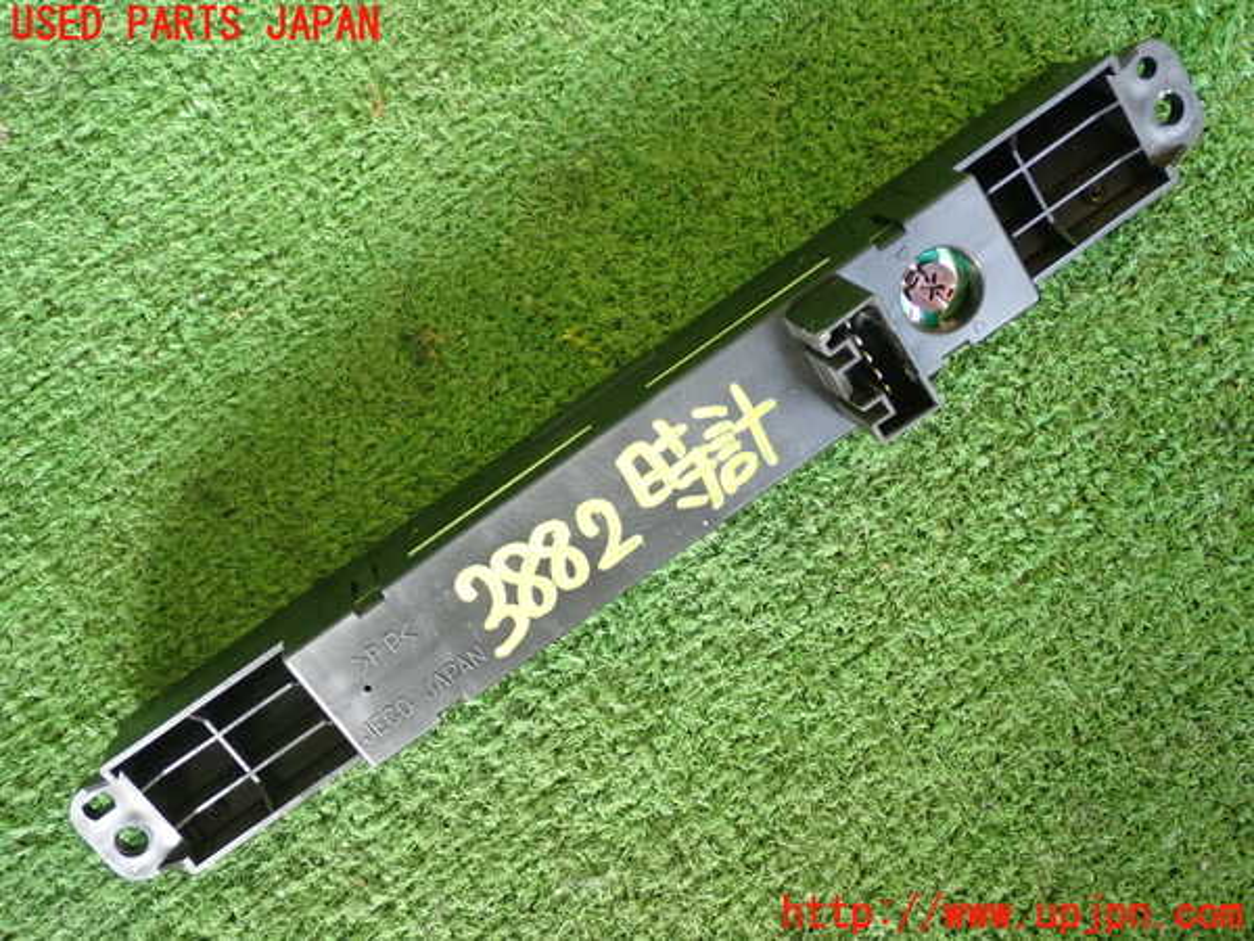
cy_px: 470
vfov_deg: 32.9
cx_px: 627
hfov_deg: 42.9
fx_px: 1594
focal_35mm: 44
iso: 1000
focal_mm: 7.84
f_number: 2.9
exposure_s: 1/125
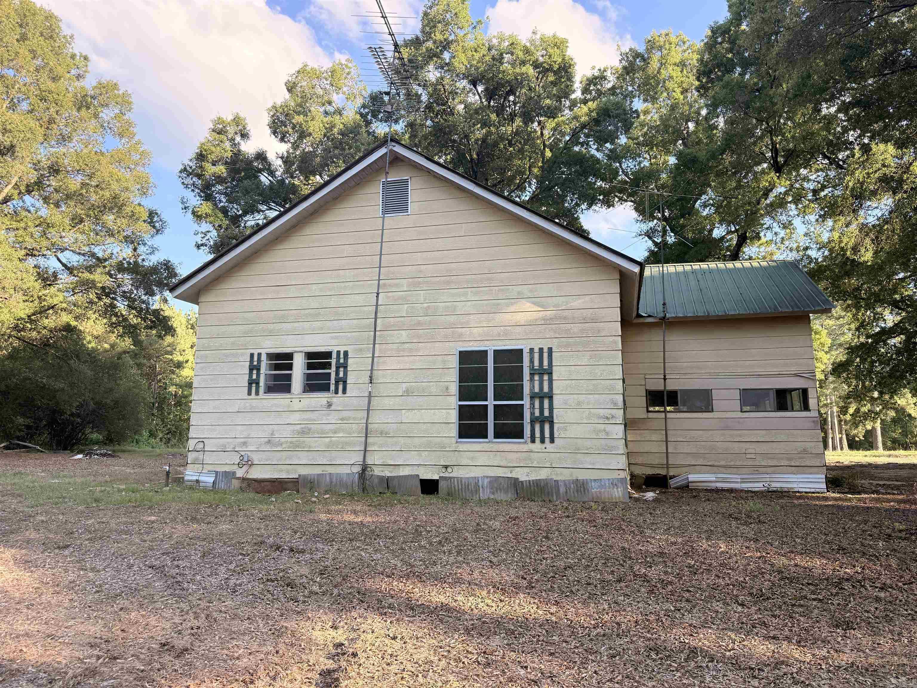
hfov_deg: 71.6
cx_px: 458
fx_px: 636
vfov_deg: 56.8
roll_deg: -0.4
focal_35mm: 24
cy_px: 344
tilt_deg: +9.7
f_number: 1.78
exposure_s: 1/649
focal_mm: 6.76
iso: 100
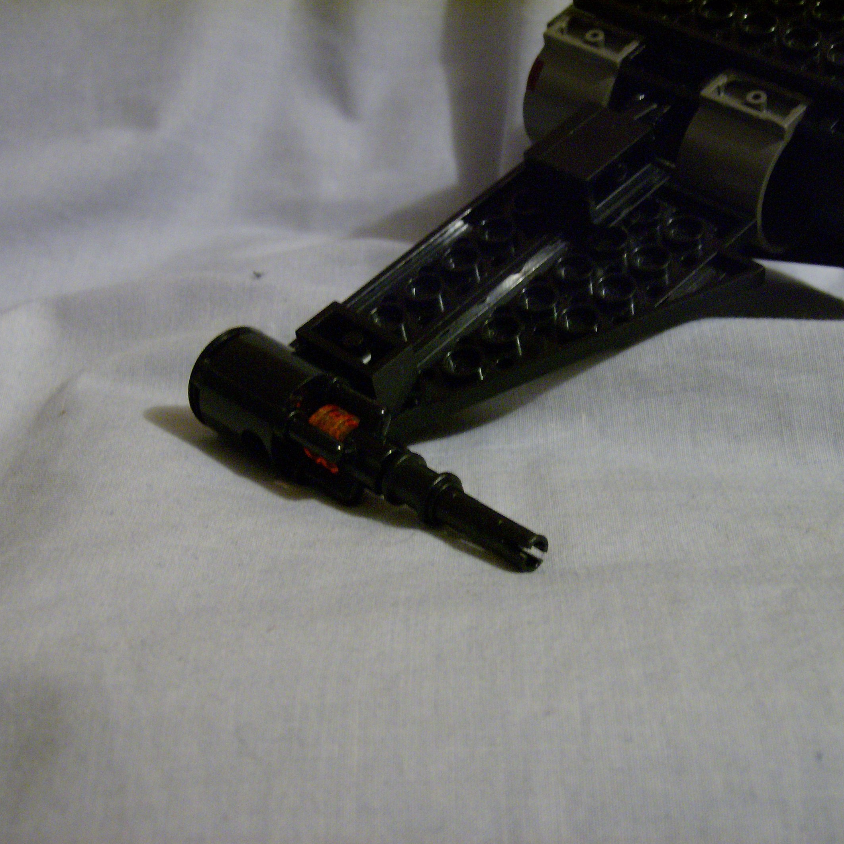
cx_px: 372
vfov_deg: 31.6
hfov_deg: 31.6
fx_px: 1490
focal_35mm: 54
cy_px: 422
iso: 200
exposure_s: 1/8.94
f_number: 3.1
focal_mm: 7.7
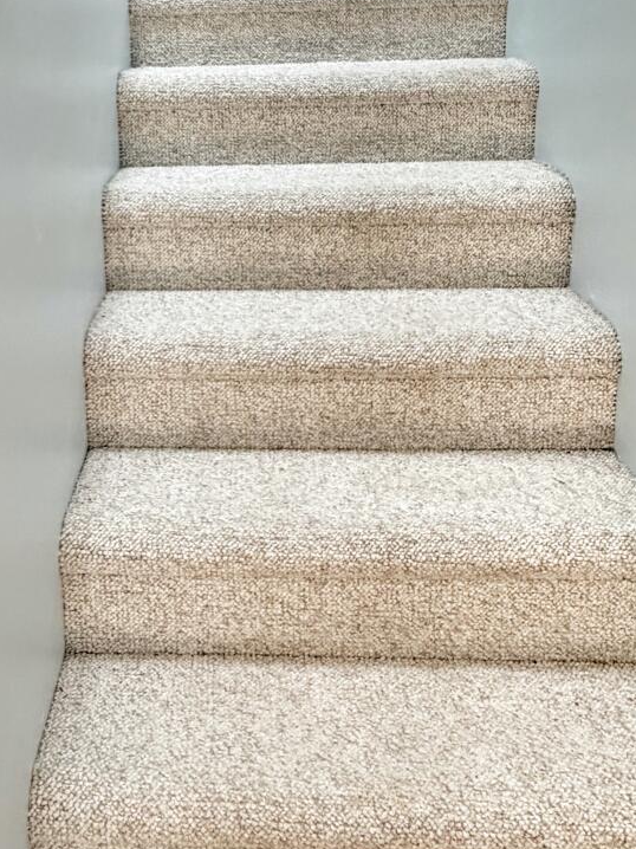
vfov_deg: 45.1
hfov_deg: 36.2
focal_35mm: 39
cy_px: 153
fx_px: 956
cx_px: 183
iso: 125
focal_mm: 2.22
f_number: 2.2
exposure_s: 1/120
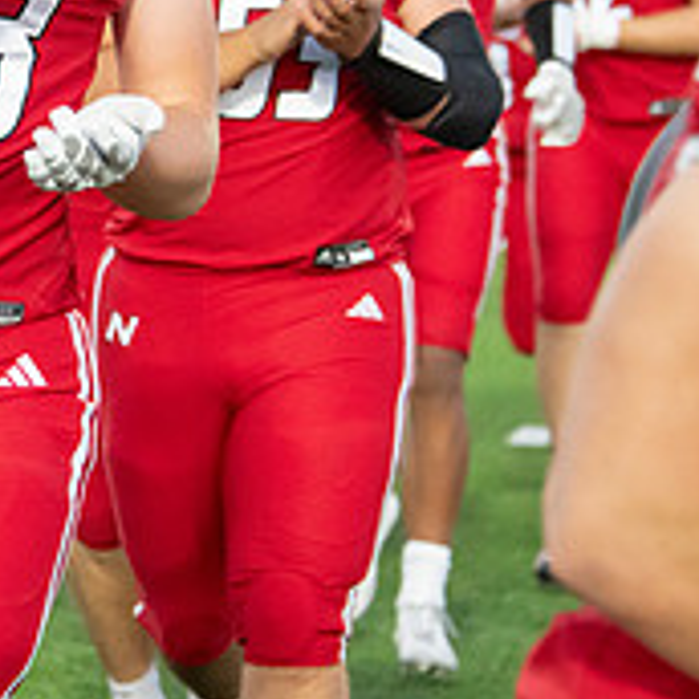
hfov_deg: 5.4
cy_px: 91
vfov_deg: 5.5
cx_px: -98
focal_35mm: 321
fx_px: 7333
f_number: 5.6
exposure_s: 1/800
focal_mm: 112
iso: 8000
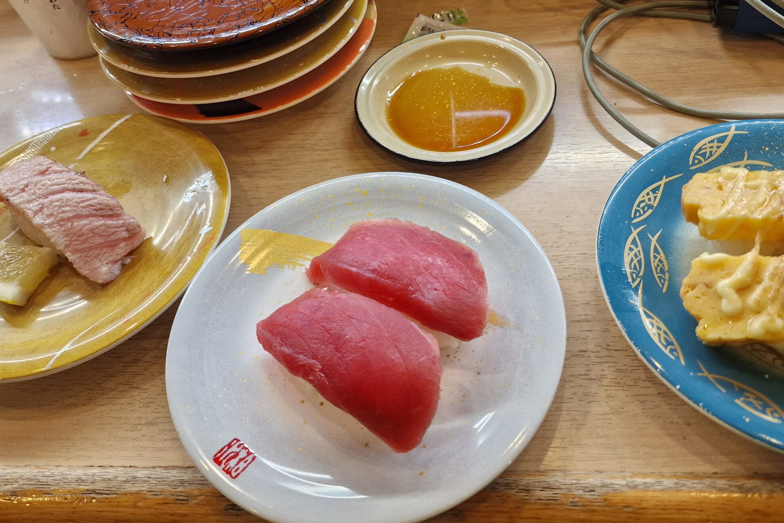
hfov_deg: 60.3
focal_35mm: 31
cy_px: 181
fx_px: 675
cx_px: 400
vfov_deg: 41.9
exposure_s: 1/100
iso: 160
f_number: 1.8
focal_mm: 6.4
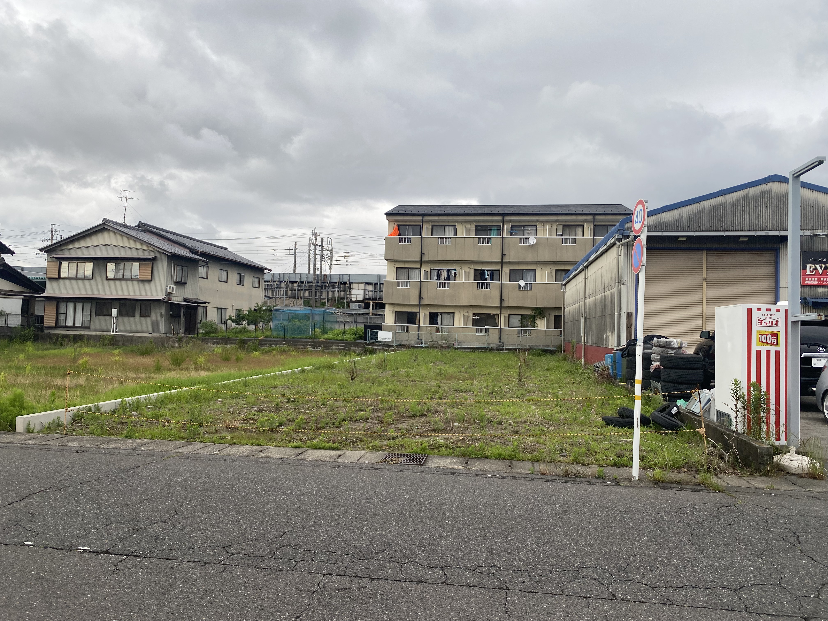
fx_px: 622
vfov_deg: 53.1
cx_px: 414
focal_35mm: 26
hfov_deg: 67.3
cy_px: 310
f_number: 1.8
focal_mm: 4.25
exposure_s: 1/407
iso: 32
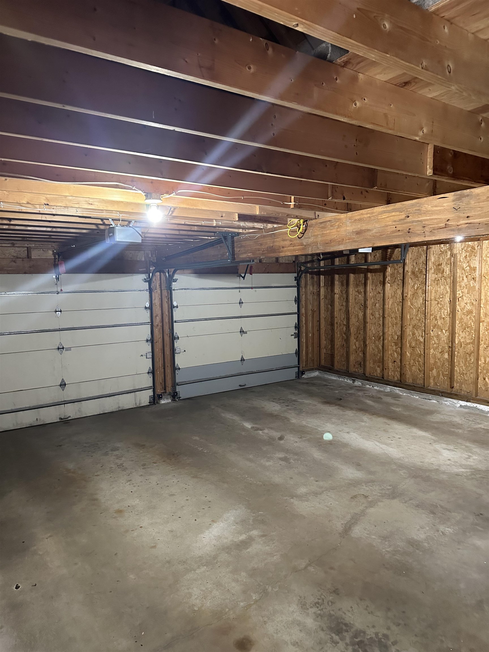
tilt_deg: -2.4
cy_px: 326
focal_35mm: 24
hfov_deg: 56.8
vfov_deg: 71.6
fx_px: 452
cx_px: 244
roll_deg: +1.1
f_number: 1.78
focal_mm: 6.86
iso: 800
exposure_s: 1/40
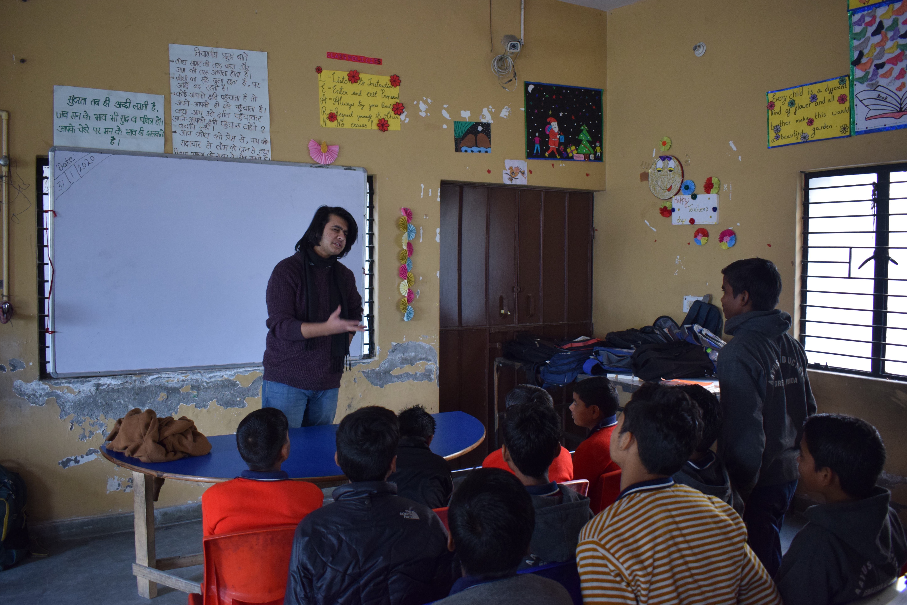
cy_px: 296
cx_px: 447
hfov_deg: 60.3
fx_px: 781
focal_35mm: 31
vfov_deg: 42.3
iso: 1000
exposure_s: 1/60
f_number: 3.5
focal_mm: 20
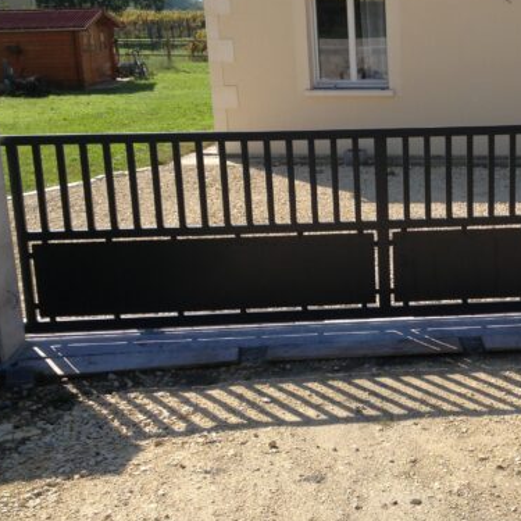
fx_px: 1124
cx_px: 470
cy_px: 285
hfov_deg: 25.3
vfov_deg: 26.1
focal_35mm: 66
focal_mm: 4.28
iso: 50
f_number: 2.4
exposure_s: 1/1227
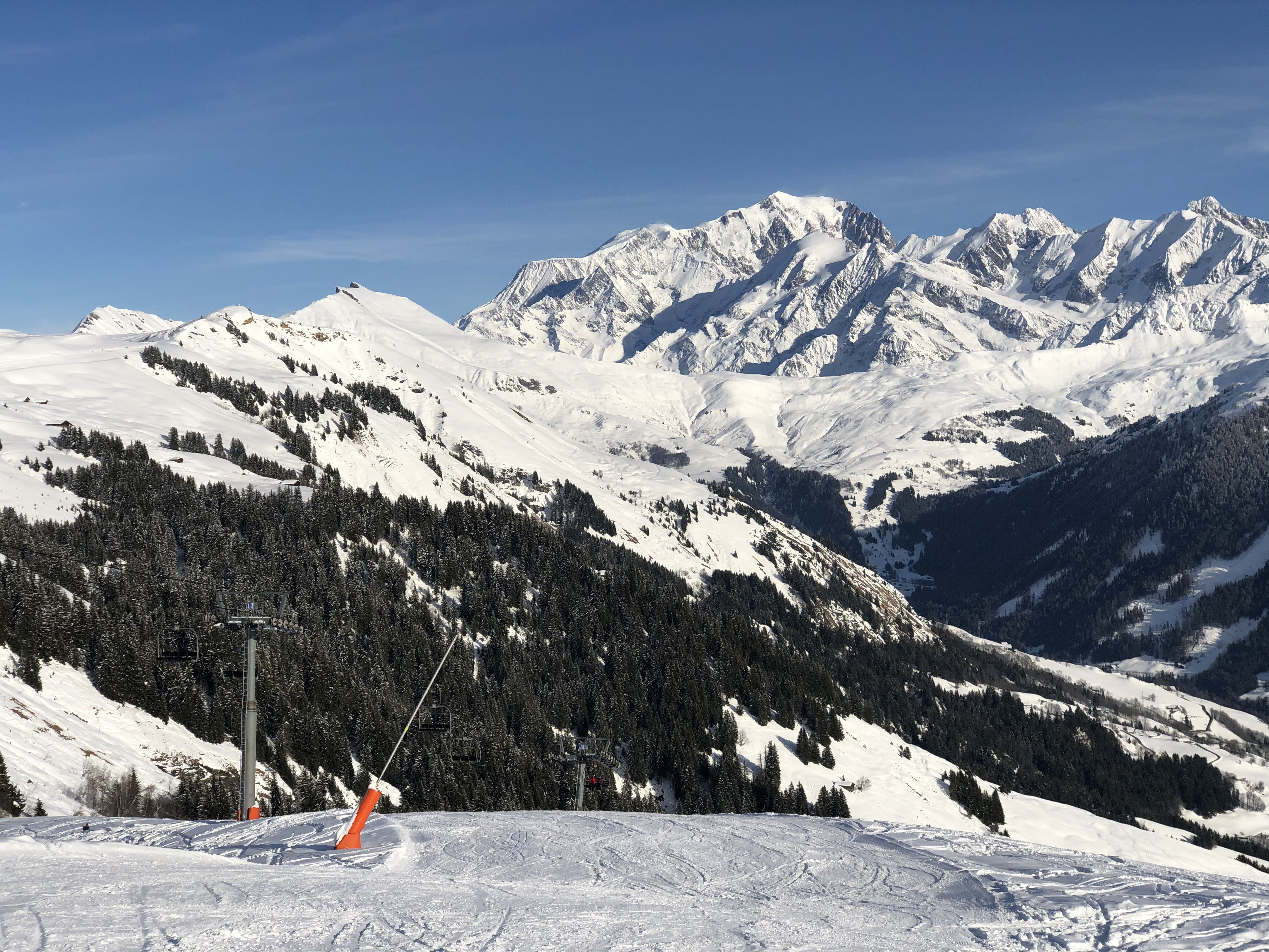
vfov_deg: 28.0
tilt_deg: -2.0
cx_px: 634
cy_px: 476
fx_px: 1906
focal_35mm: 52
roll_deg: +1.9
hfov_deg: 36.8
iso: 16
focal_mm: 6
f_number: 2.4
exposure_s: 1/2857
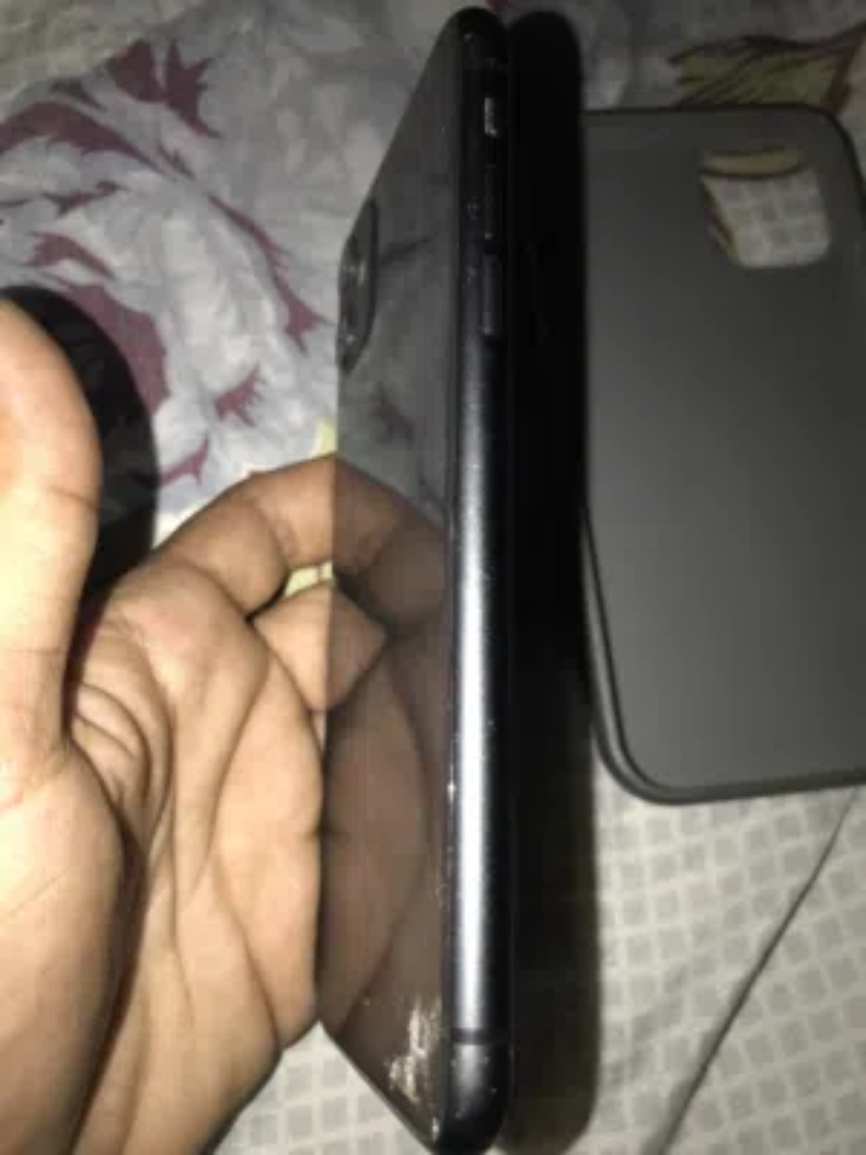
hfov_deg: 49.7
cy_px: 578
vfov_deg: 63.4
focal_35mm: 28
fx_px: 934
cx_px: 433
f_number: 1.8
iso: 20
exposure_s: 1/102
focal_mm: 3.99
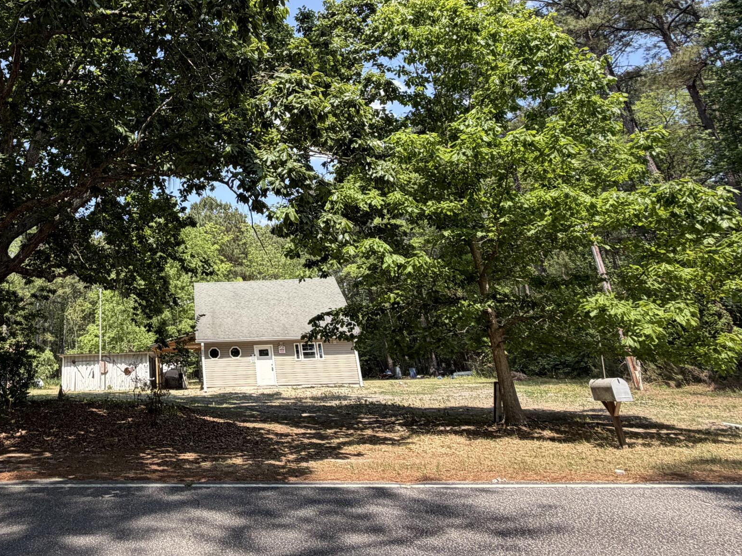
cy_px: 149
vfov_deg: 49.6
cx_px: 153
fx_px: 579
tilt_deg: +23.7
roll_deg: +3.1
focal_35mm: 27
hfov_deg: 60.3
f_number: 2.2
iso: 40
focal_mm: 2.22
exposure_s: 1/510
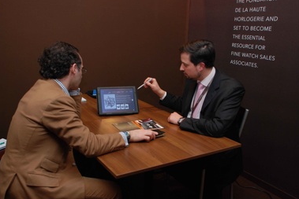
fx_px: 316
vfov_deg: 35.1
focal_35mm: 38
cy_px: 103
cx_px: 151
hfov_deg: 50.7
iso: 400
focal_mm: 24
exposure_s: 1/60
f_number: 4
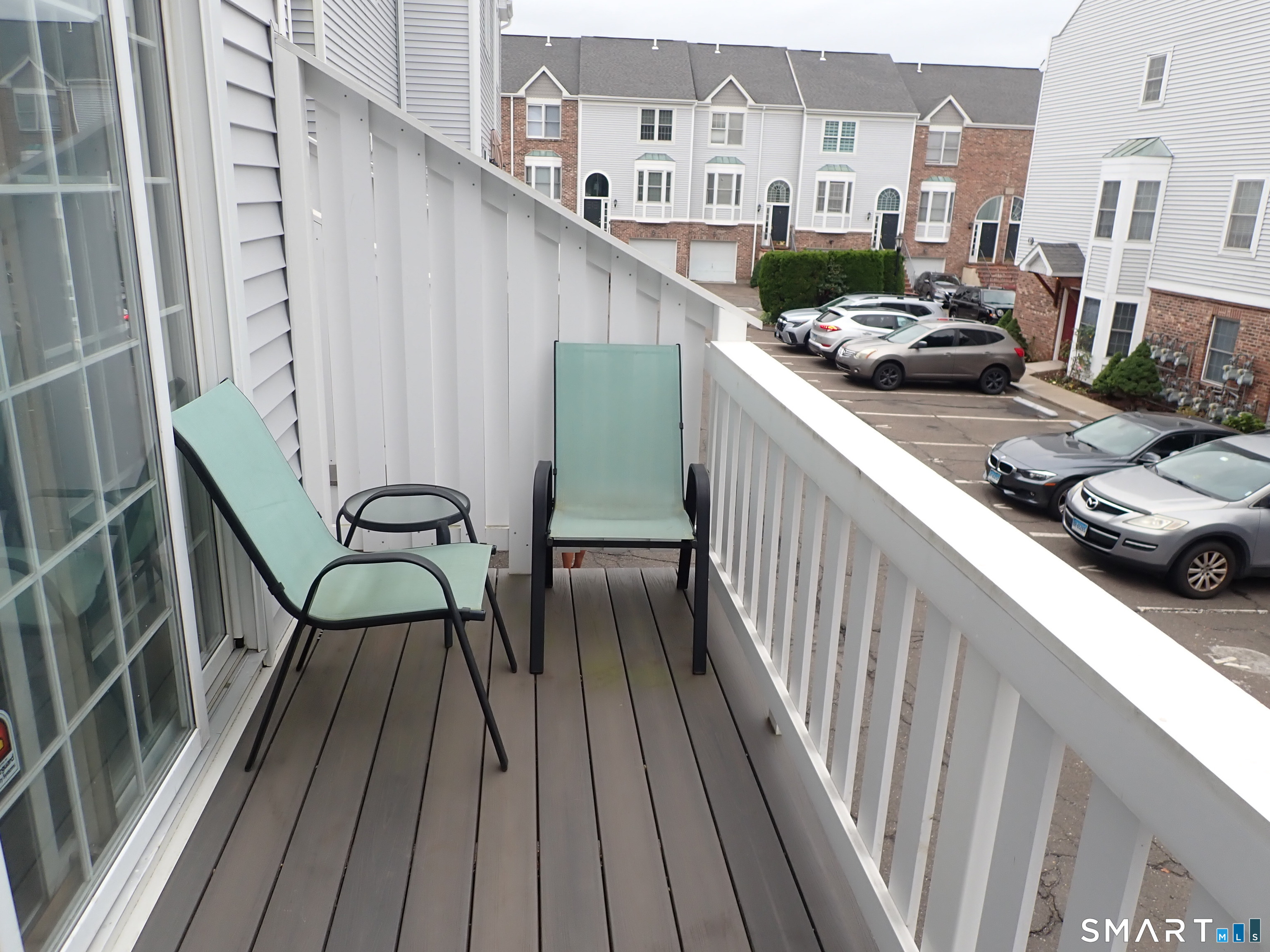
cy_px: 476
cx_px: 635
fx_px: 917
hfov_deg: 69.4
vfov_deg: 54.9
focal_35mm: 25
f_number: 2.8
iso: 100
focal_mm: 4.5
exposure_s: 1/200
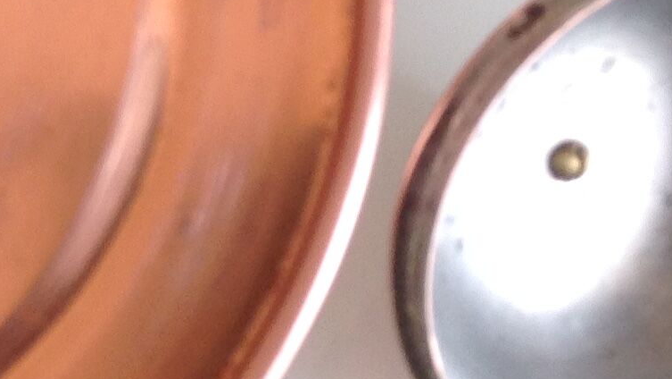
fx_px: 2335
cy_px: 12
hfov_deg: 15.6
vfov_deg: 9.2
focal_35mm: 131
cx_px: -188
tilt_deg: -65.2
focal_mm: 4.28
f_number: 2.4
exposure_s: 1/40
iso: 64
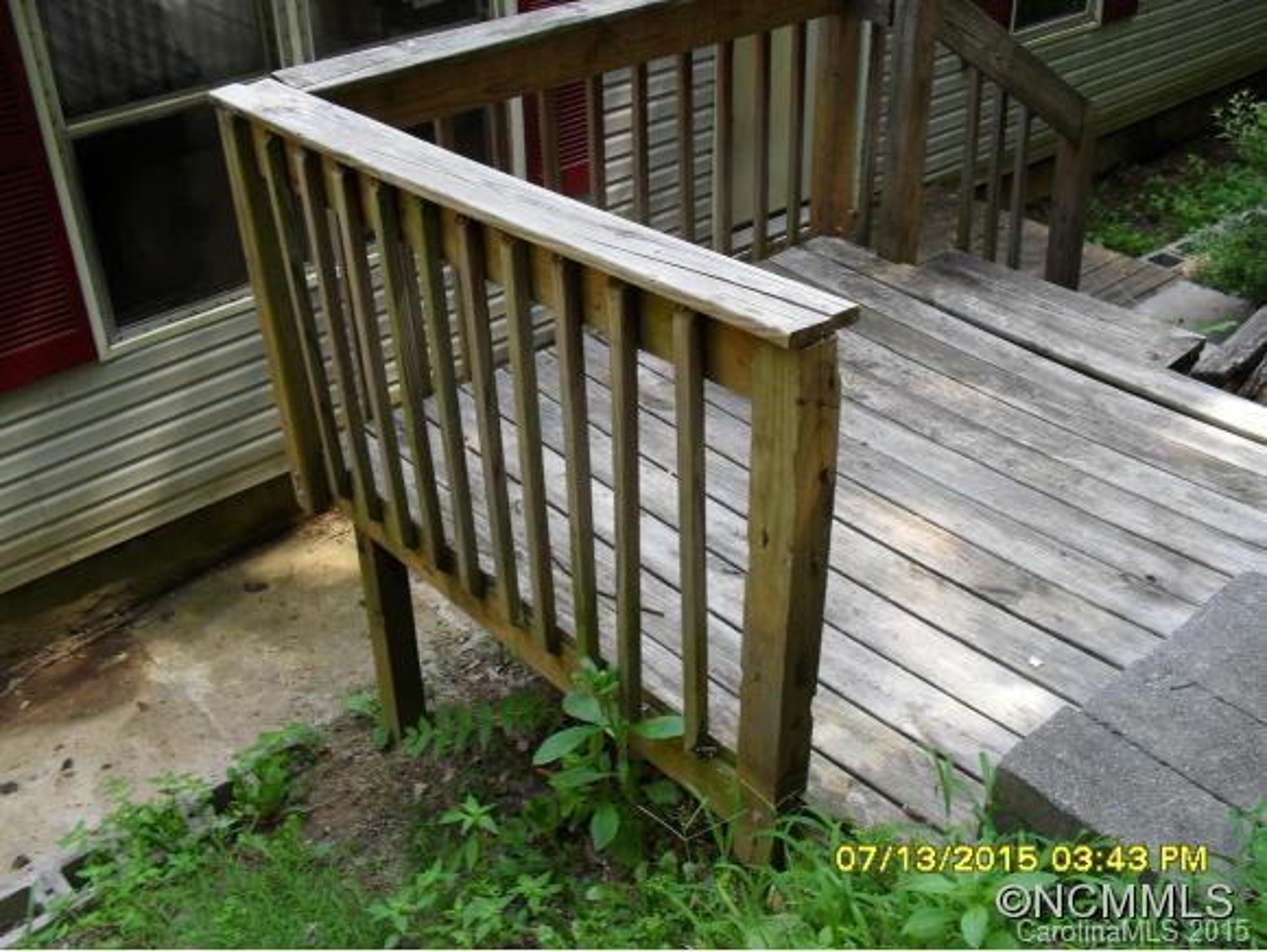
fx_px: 1282
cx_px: 634
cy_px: 476
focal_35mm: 35
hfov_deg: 52.6
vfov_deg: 40.8
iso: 100
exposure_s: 1/60
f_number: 3.2
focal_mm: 6.3
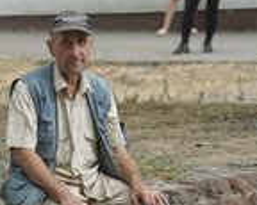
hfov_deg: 6.4
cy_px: 161
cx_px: -45
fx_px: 2296
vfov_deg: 5.1
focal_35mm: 302
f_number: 5.6
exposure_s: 1/200
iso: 200
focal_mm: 116
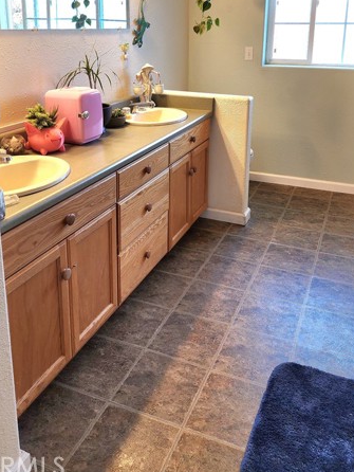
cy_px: 143
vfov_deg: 53.8
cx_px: 183
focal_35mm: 33
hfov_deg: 43.0
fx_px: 450
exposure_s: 1/120
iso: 80
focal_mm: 6.4
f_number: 1.8
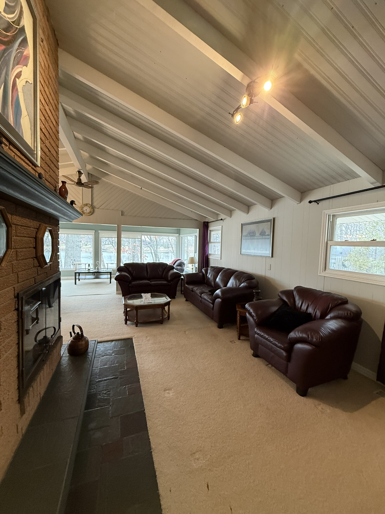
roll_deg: -1.6
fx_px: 208
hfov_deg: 85.7
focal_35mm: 14
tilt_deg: -2.0
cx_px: 192
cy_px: 257
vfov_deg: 102.1
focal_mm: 2.22
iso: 400
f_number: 2.2
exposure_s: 1/60
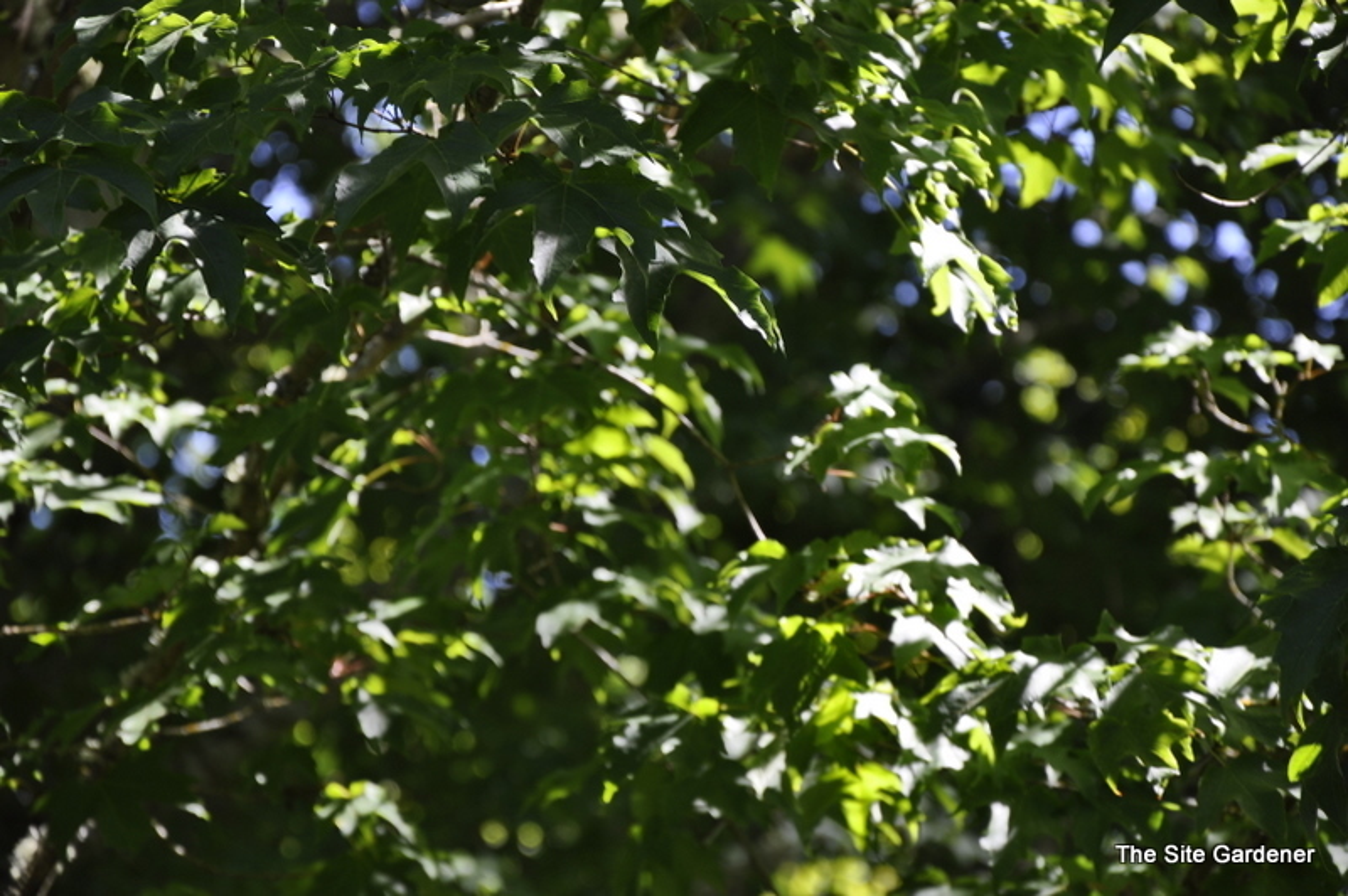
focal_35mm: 147
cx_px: 674
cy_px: 448
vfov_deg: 9.3
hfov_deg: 14.0
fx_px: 5500
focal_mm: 98
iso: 220
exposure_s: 1/125
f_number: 5.6
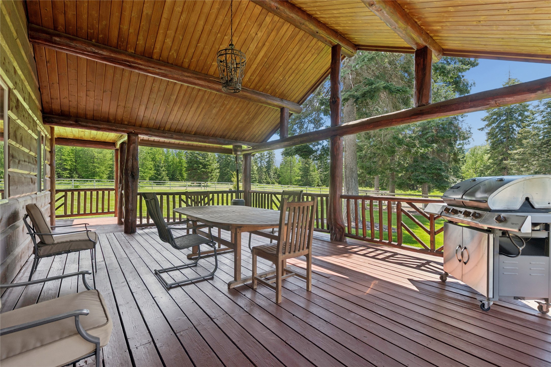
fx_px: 230
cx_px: 276
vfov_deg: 77.3
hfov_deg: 100.4
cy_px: 184
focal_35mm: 15
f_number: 6.3
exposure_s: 1/100
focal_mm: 10
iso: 100
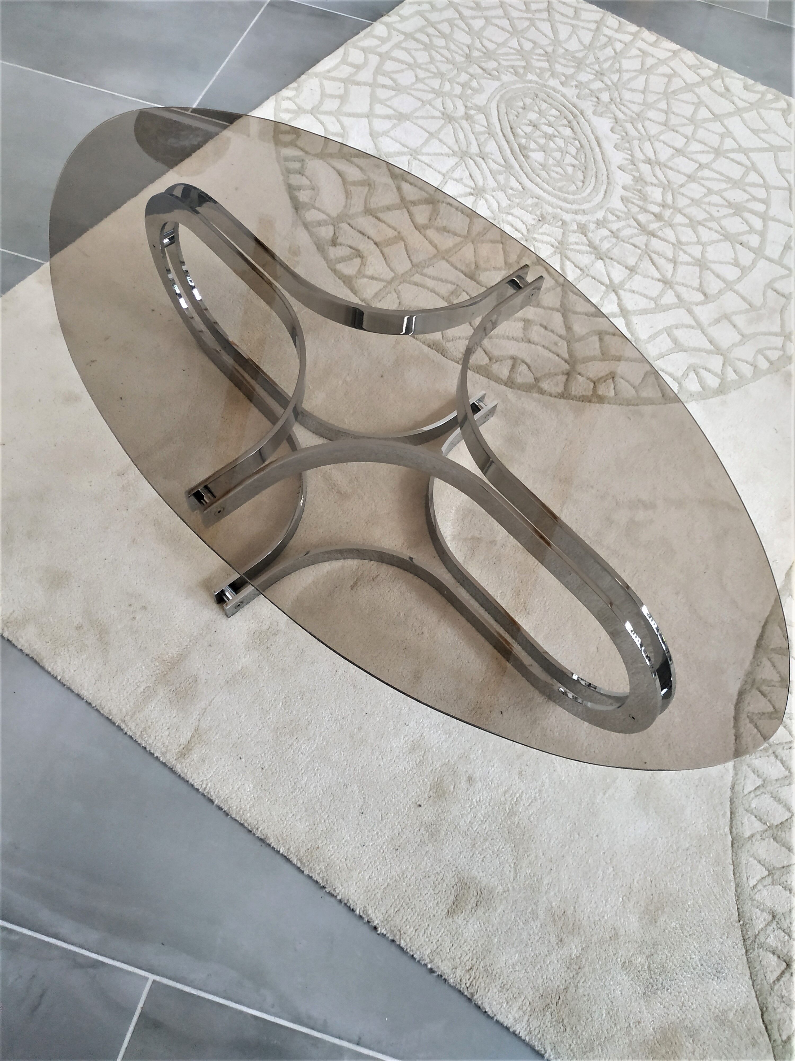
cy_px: 530
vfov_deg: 71.6
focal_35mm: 24
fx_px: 735
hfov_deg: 56.8
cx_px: 398
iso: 400
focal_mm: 3.94
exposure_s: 1/20
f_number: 1.9
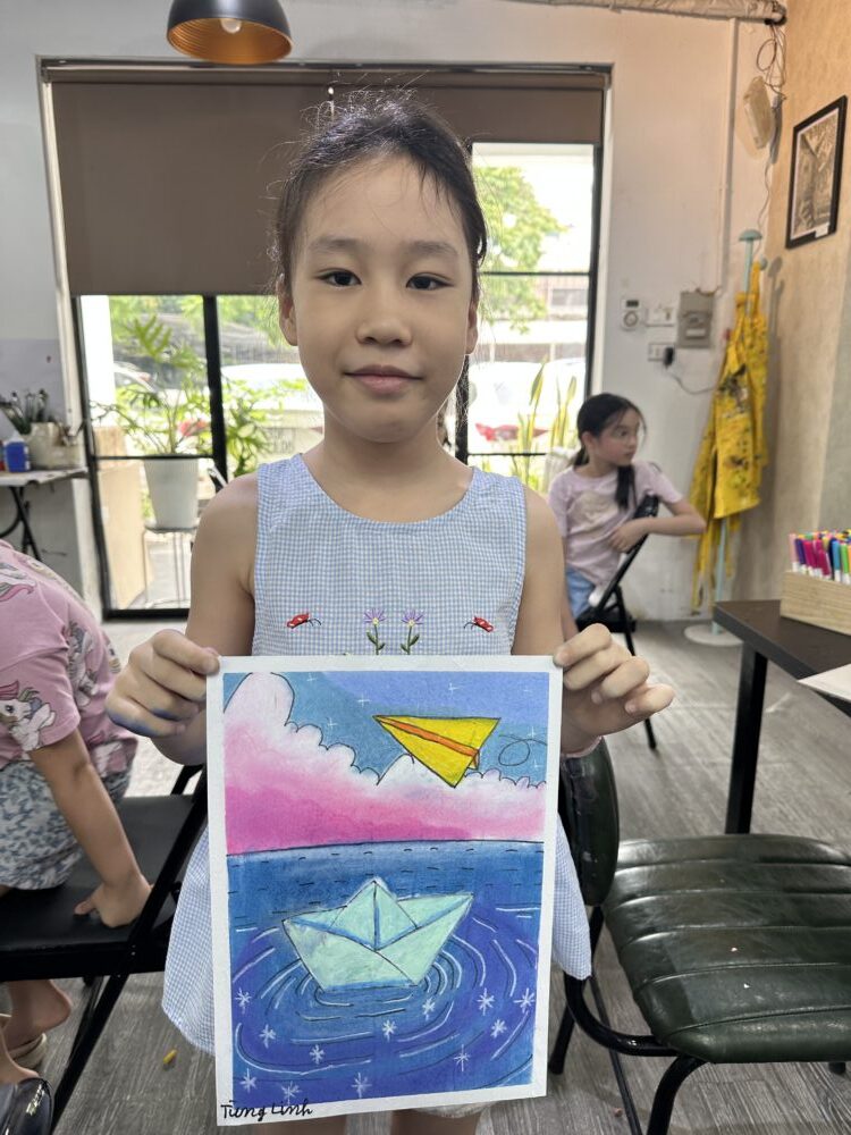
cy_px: 568
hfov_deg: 56.8
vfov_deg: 71.6
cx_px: 426
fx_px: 787
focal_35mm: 24
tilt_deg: -14.7
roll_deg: -0.9
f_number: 1.78
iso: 100
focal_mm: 6.86
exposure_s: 1/121
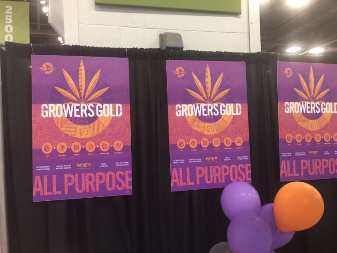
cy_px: 126
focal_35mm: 28
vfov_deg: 49.7
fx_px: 273
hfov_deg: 63.4
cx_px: 168
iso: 40
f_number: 1.8
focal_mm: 3.99
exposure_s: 1/15
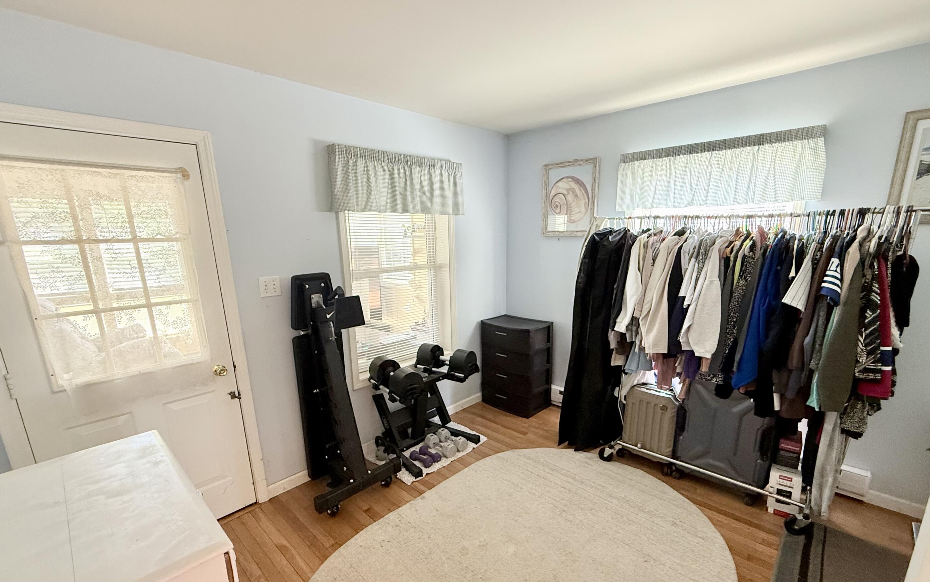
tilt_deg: -12.8
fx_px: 406
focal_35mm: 16
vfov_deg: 70.9
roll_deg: +1.2
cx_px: 467
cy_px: 330
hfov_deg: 97.8
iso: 320
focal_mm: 2.22
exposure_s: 1/60
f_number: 2.2
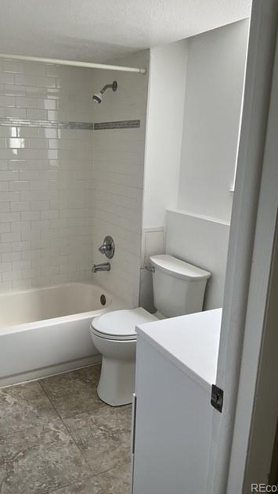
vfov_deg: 61.0
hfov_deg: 36.6
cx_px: 125
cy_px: 246
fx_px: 420
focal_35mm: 32
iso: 32
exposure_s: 1/120
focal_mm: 3
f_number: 1.8
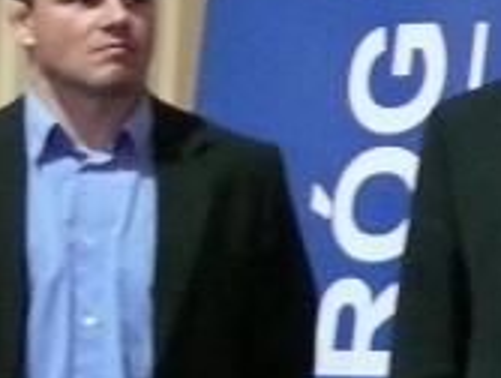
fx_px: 3713
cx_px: 1311
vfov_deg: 5.8
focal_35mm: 256
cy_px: 69
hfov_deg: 7.1
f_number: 3.2
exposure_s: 1/25
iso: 400
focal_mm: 9.9
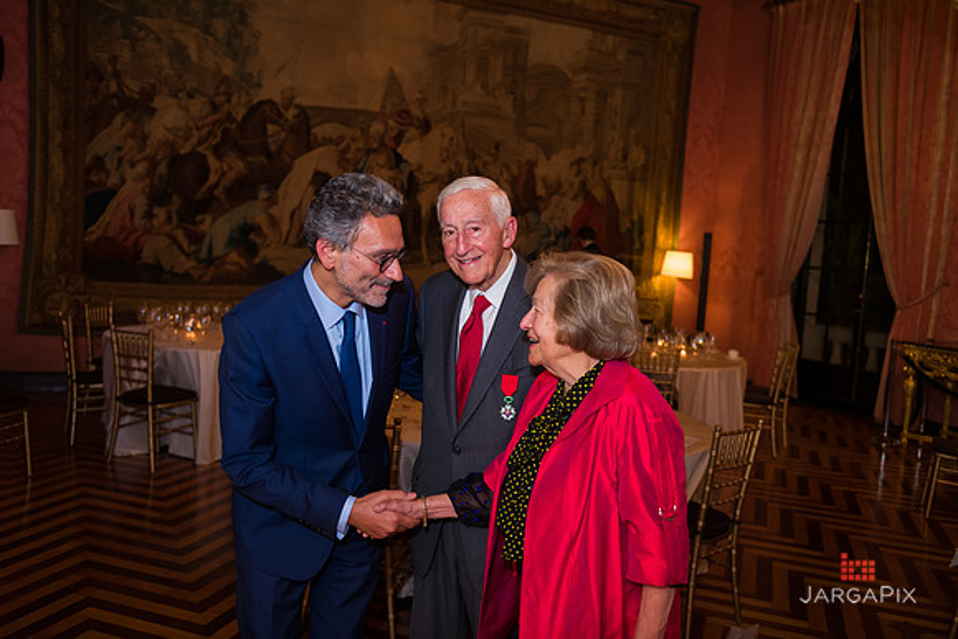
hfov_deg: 58.7
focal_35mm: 32
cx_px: 479
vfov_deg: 41.1
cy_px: 320
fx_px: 852
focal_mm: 32
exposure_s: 1/80
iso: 1250
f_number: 3.2
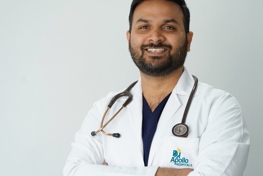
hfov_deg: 14.5
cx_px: 141
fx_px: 1030
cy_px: 84
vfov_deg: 9.7
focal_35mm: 141
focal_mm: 105
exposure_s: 1/100
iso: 800
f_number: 4.5
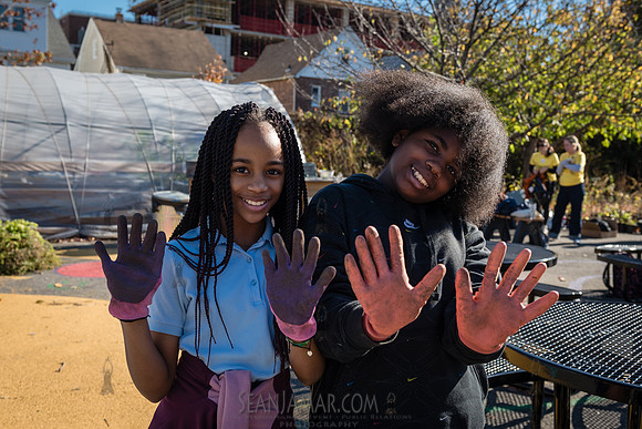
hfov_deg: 49.0
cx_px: 321
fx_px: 704
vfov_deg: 33.8
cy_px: 214
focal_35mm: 39
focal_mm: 35
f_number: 5
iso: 100
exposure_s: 1/400
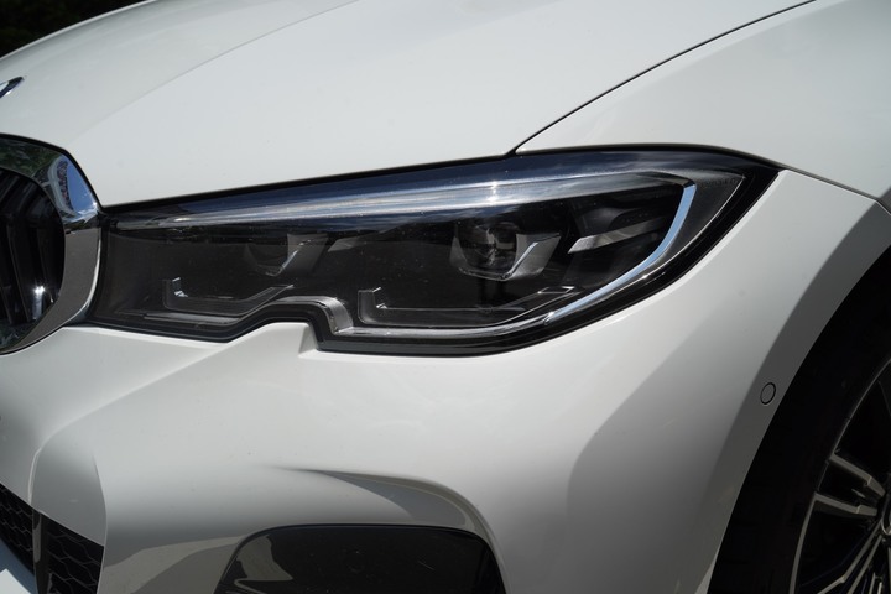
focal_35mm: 37
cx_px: 446
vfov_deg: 35.9
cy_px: 297
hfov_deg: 51.9
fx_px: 916
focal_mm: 37
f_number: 10
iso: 100
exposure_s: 1/400
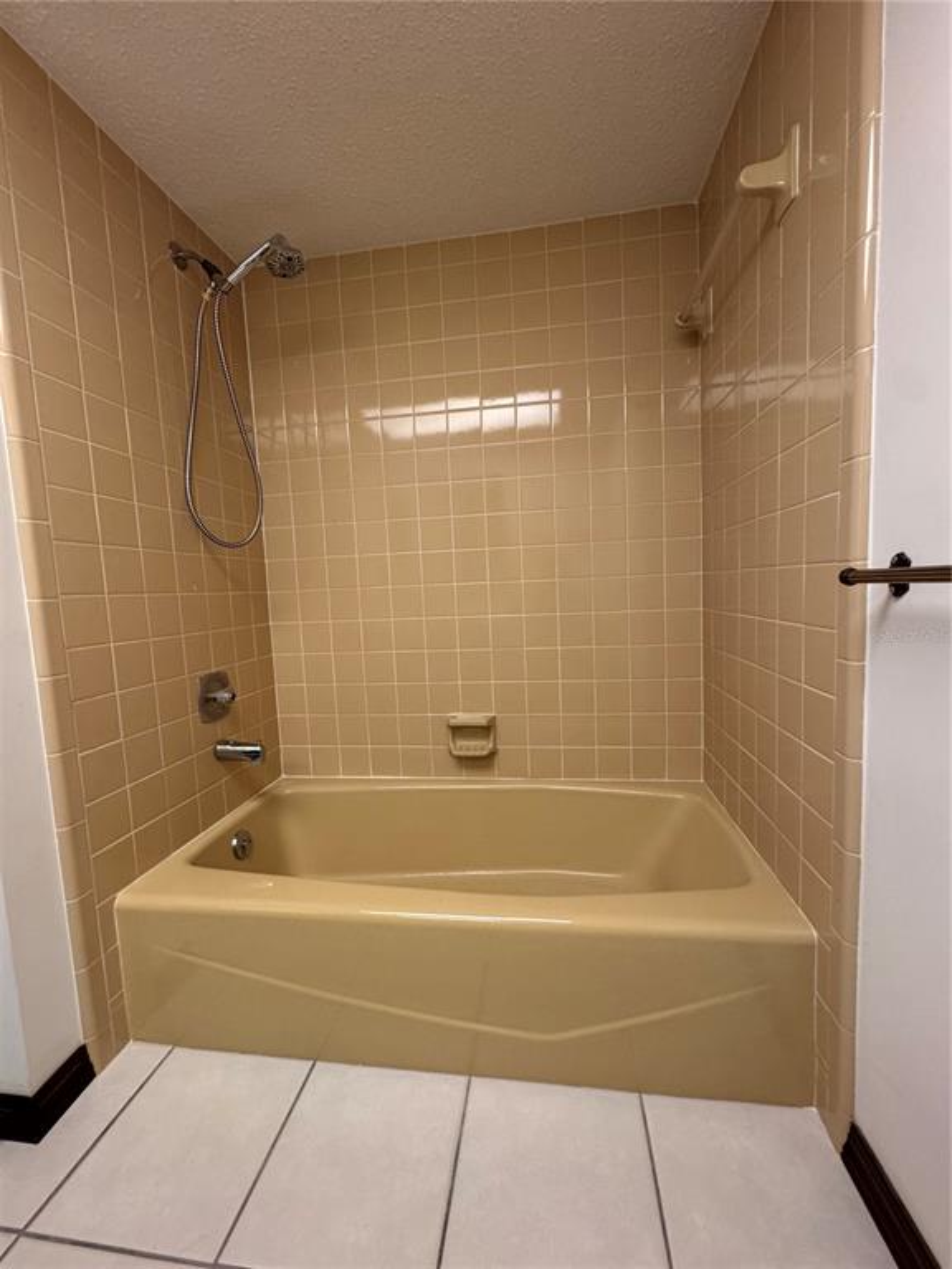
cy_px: 634
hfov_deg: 85.7
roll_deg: +2.5
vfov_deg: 102.1
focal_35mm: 14
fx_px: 513
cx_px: 476
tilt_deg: -5.9
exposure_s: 1/60
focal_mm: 2.22
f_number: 2.2
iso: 320
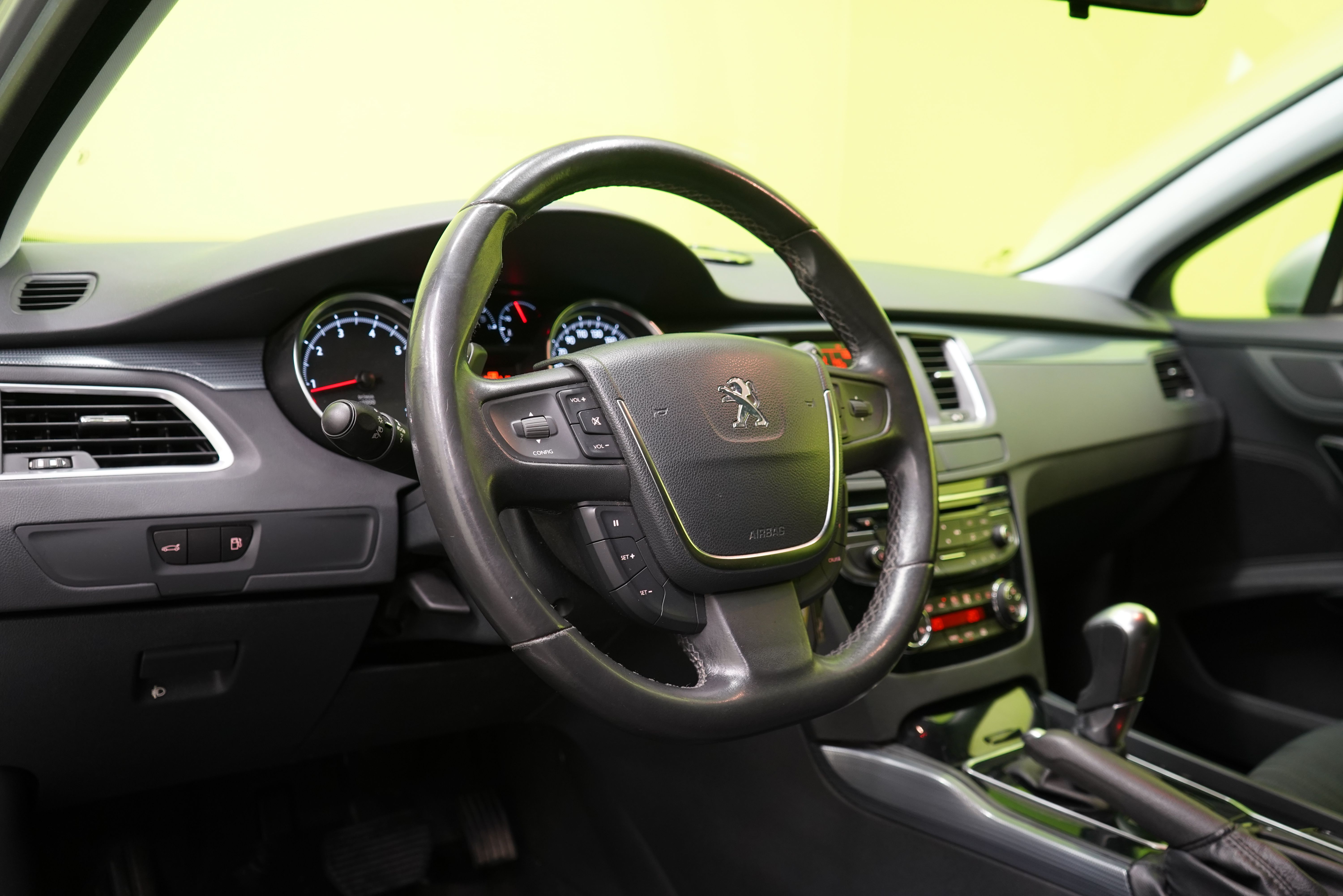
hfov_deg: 60.3
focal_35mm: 31
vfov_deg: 42.3
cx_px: 672
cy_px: 448
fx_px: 1156
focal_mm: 31
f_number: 5
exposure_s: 1/20
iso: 1250
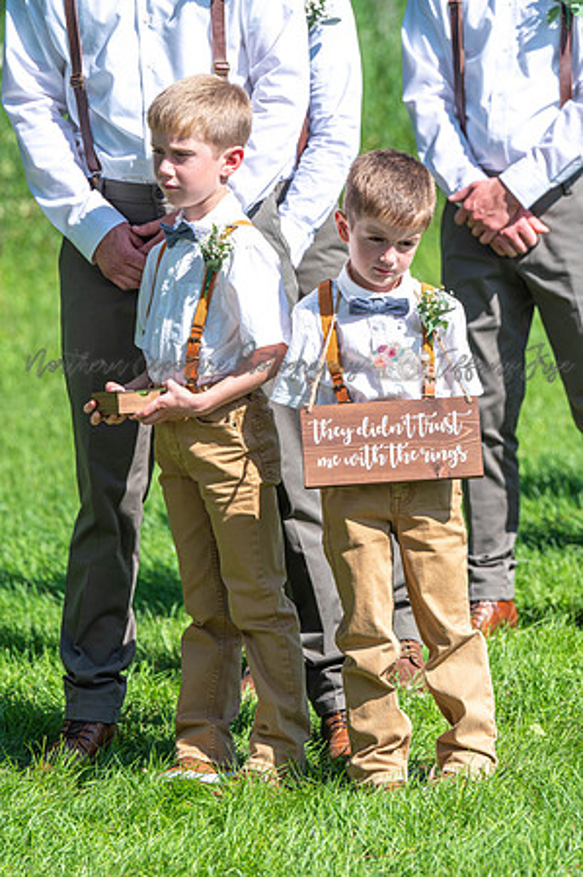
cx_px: 292
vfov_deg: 10.3
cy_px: 438
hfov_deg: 6.9
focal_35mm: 200
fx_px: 4869
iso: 110
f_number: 5.6
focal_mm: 200
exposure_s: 1/500
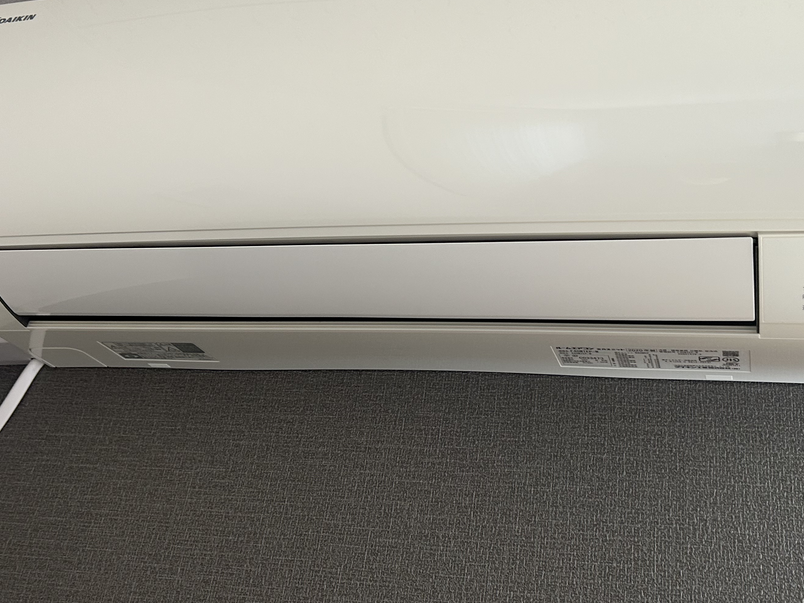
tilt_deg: +31.2
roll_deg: -7.3
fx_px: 929
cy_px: 180
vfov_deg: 35.4
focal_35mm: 40
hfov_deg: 46.5
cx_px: 480
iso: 125
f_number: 1.5
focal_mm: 5.7
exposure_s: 1/77
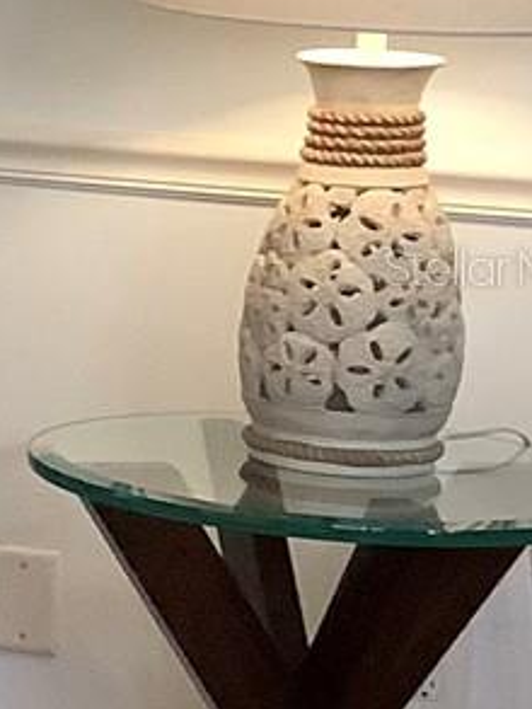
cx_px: -1323
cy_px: 266
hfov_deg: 7.3
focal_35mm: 169
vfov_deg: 11.7
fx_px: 3461
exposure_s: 1/60
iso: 200
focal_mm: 3.3
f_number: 2.4
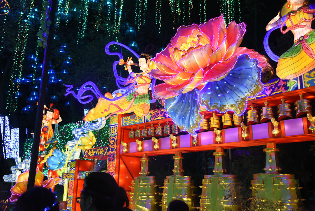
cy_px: 106
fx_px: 315
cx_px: 158
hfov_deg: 53.1
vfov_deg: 36.9
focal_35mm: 36
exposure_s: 1/100
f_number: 3.8
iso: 1000
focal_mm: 24
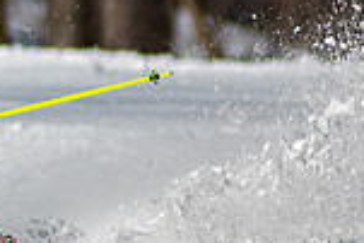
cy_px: 71
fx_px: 23875
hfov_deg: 0.9
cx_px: -168
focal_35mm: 2359
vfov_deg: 0.6
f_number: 2.8
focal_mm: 300
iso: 100
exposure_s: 1/6400
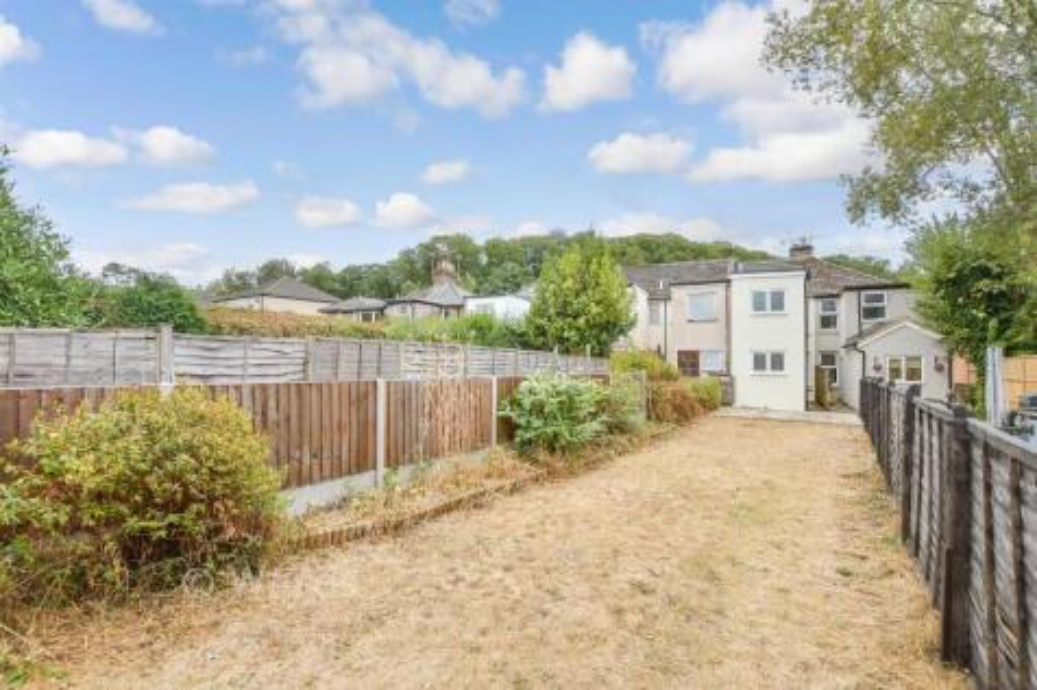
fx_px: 432
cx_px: 518
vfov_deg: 77.3
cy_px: 345
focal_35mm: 15
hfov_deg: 100.4
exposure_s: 1/250
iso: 320
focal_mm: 10
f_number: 8
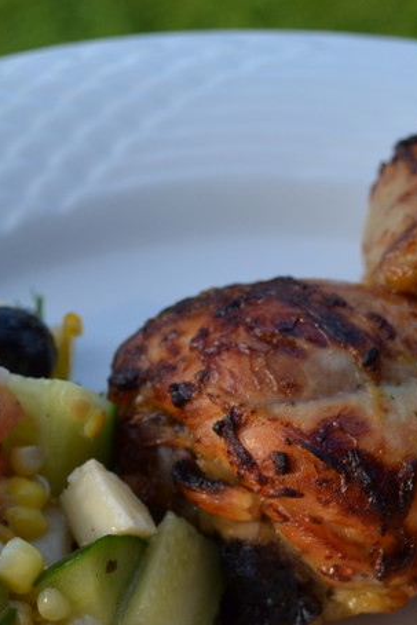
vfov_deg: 21.1
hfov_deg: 14.4
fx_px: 1649
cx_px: 293
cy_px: 522
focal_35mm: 95
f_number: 4.5
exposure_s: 1/1250
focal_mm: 24
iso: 400
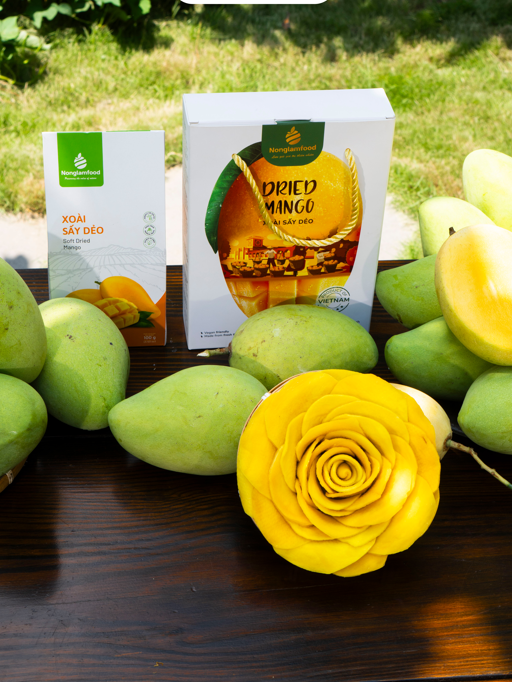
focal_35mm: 58
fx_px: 1135
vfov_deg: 33.5
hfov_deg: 25.4
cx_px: 254
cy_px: 345
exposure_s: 1/125
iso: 1250
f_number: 2.5
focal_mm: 35
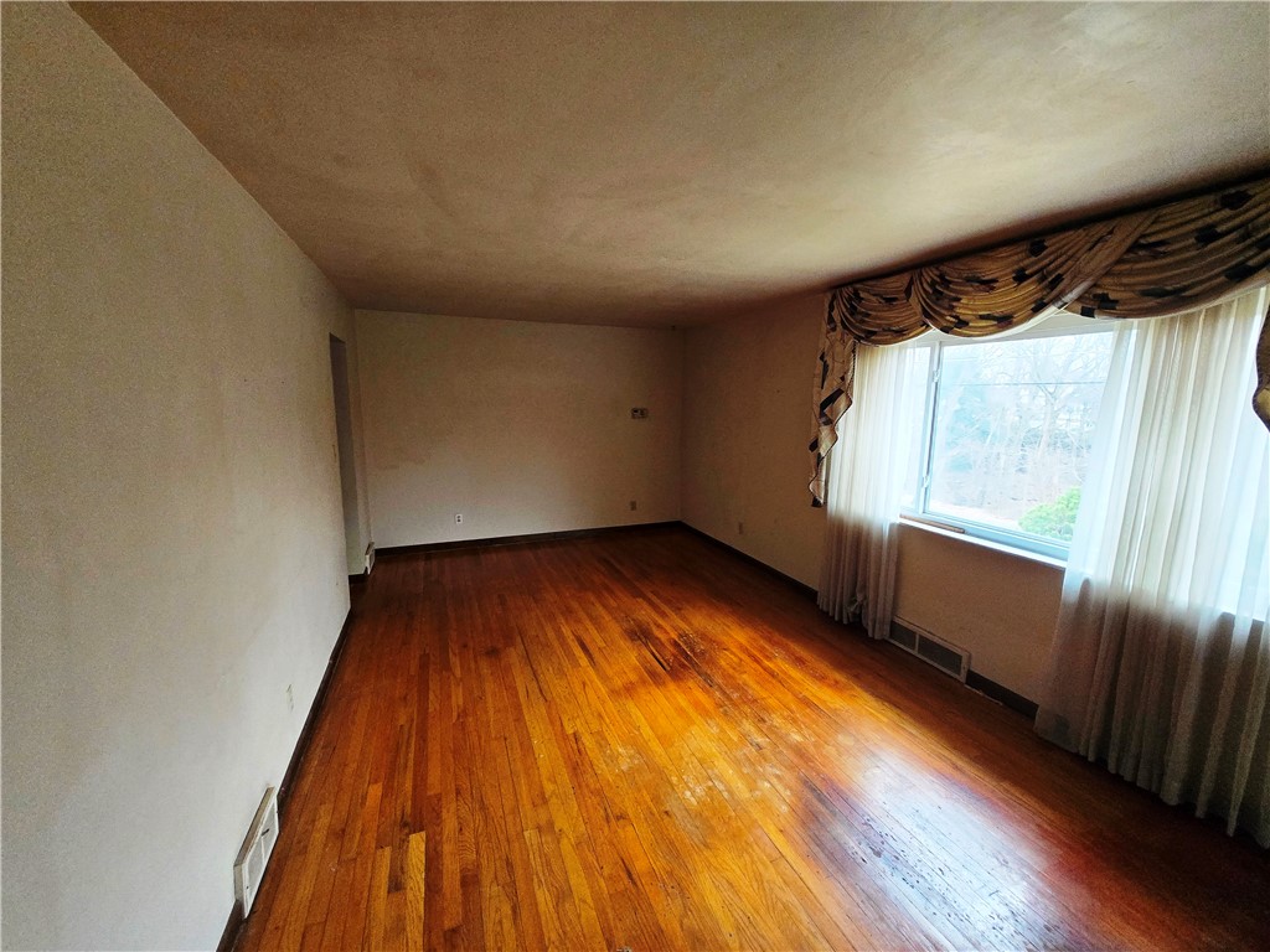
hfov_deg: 106.2
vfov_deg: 89.9
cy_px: 476
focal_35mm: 13
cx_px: 635
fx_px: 477
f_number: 2.2
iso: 250
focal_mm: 1.7
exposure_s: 1/60
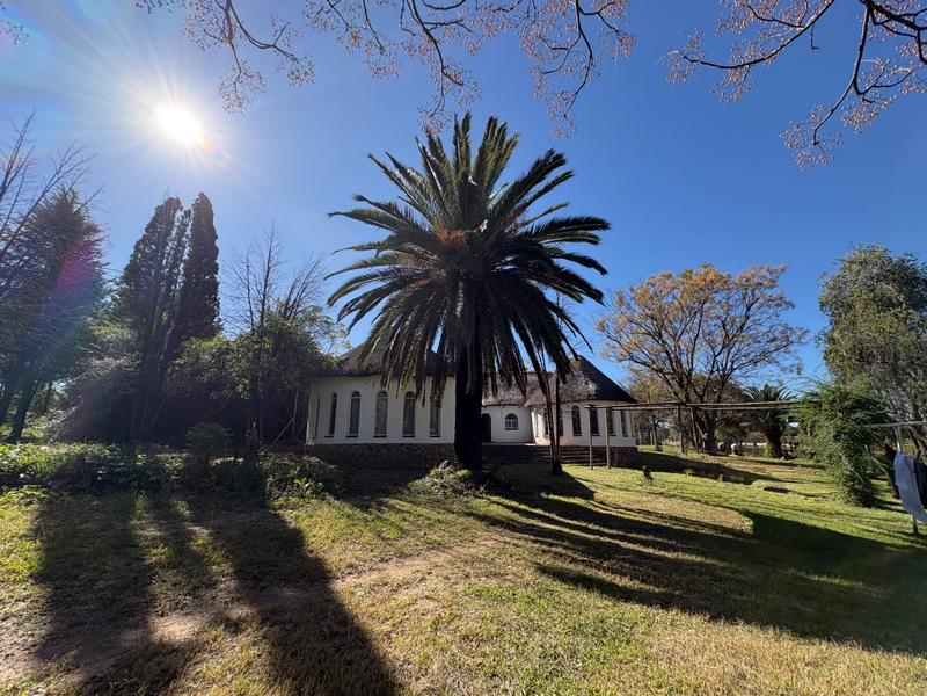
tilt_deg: +14.3
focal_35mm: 14
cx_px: 464
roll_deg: +0.7
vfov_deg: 85.7
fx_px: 375
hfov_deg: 102.1
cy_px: 348
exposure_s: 1/1063
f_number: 2.2
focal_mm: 2.22
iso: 50
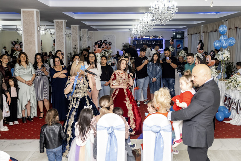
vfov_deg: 33.4
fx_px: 268
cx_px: 120
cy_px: 80
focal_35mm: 40
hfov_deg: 48.4
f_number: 2.8
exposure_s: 1/160
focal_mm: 26.6
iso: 1250
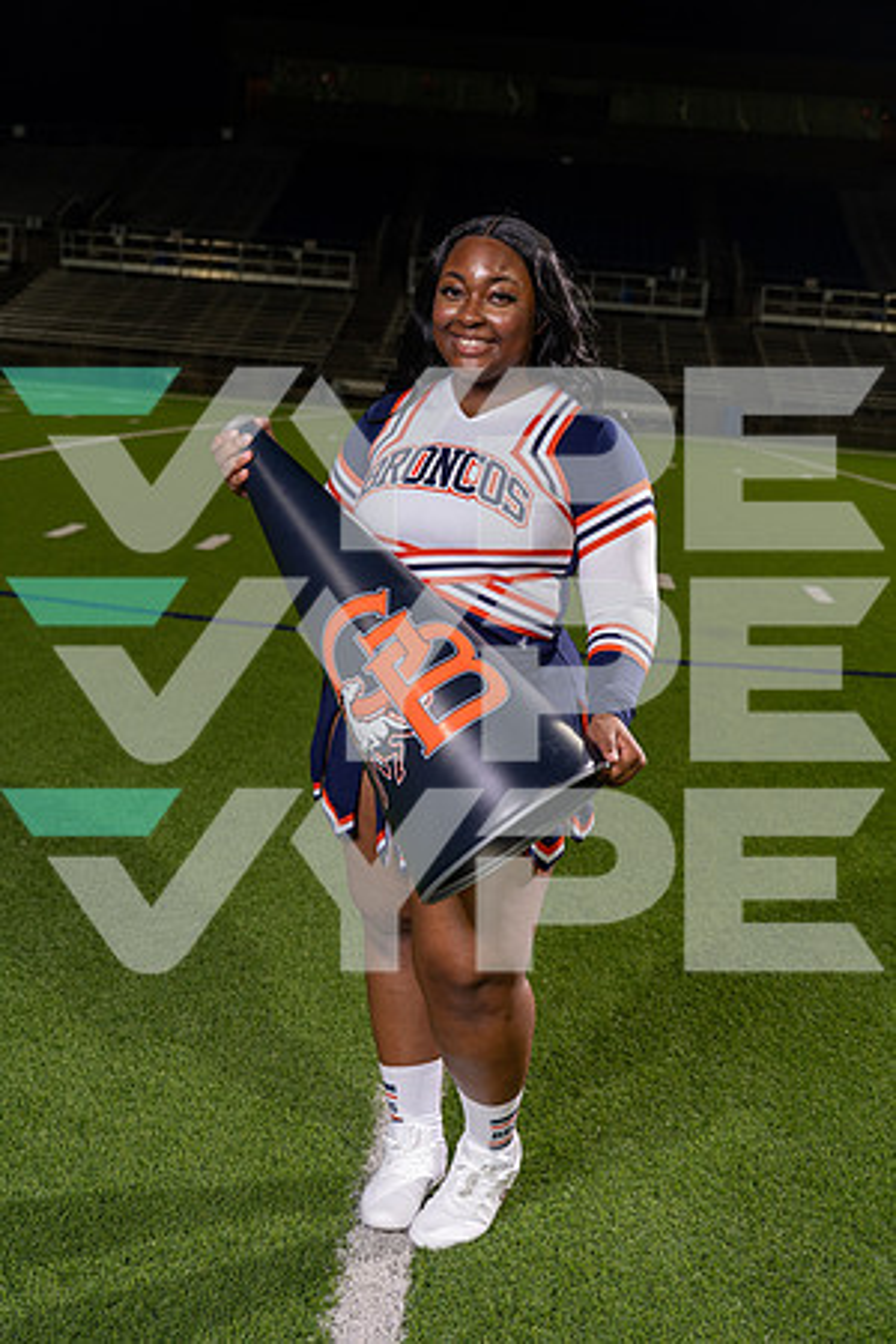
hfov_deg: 30.5
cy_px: 672
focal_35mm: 44
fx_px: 1643
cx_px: 448
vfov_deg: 44.5
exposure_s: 1/250
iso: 640
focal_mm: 44
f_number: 4.5
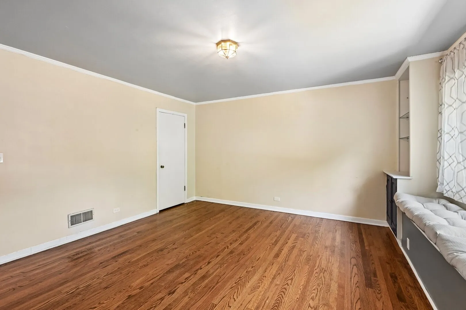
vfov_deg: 73.7
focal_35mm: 16
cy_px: 155
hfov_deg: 96.7
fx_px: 207
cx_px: 233
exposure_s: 1/2.5
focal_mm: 16
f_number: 13
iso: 400
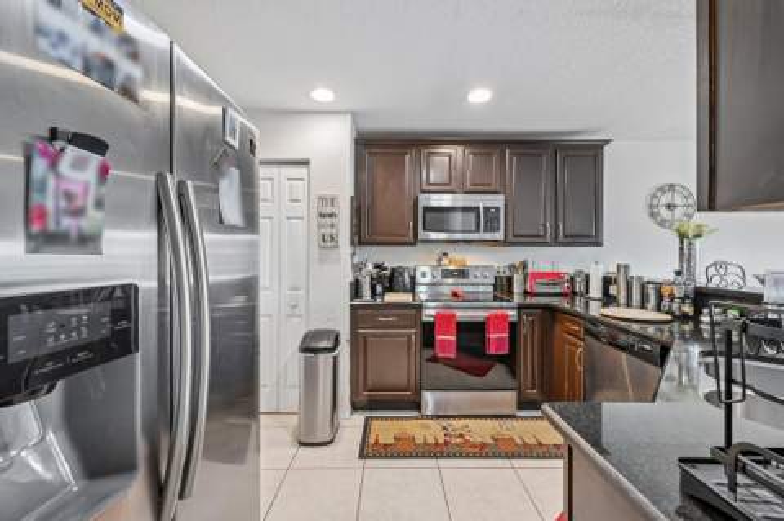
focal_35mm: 14
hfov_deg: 104.3
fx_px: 305
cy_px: 260
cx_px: 392
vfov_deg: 81.1
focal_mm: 14
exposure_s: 1/30
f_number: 8
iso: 4000
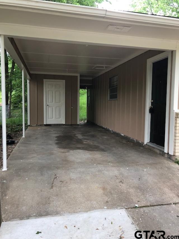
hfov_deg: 49.8
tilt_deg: -3.2
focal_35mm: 28
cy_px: 120
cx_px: 90
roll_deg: -0.4
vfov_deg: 63.4
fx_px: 193
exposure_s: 1/24
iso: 40
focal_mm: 4
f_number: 1.8
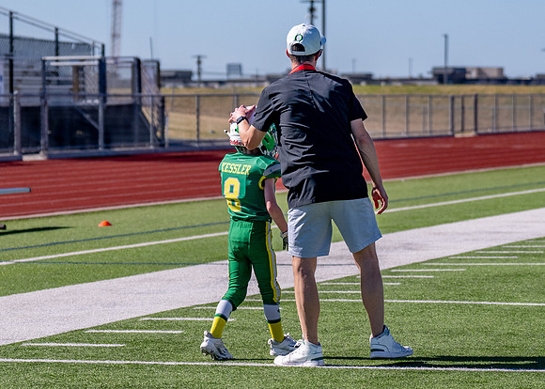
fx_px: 2779
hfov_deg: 11.2
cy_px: 222
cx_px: 243
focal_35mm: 180
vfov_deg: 8.0
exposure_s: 1/6400
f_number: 2.8
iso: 160
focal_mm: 78
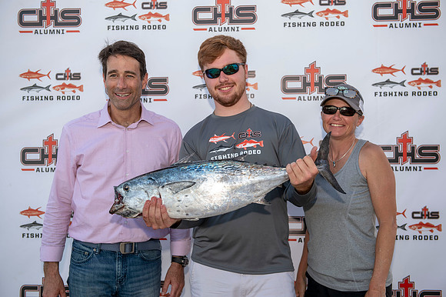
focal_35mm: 50
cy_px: 148
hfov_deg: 39.6
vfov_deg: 27.0
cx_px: 223
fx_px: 619
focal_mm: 50
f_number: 4.5
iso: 50
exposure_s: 1/100
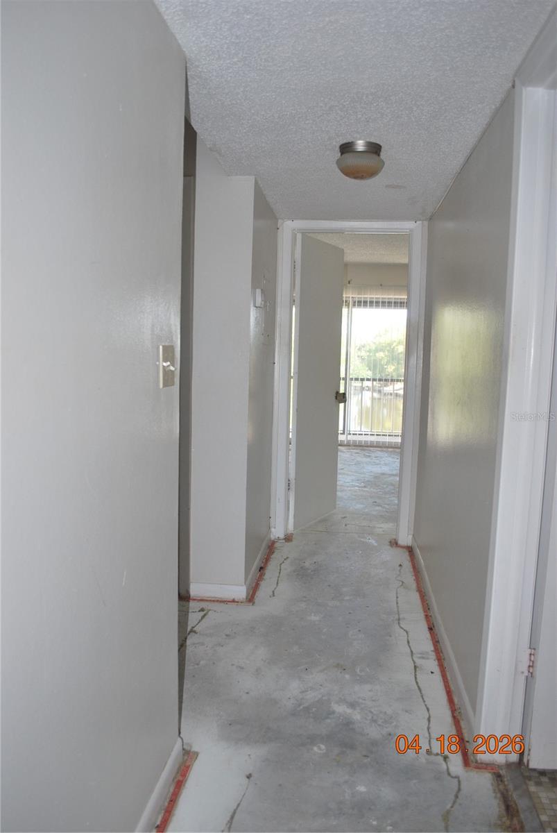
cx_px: 278
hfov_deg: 48.0
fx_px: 625
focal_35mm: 27
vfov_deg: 67.3
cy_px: 416
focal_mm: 18
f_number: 3.5
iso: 200
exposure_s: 1/60
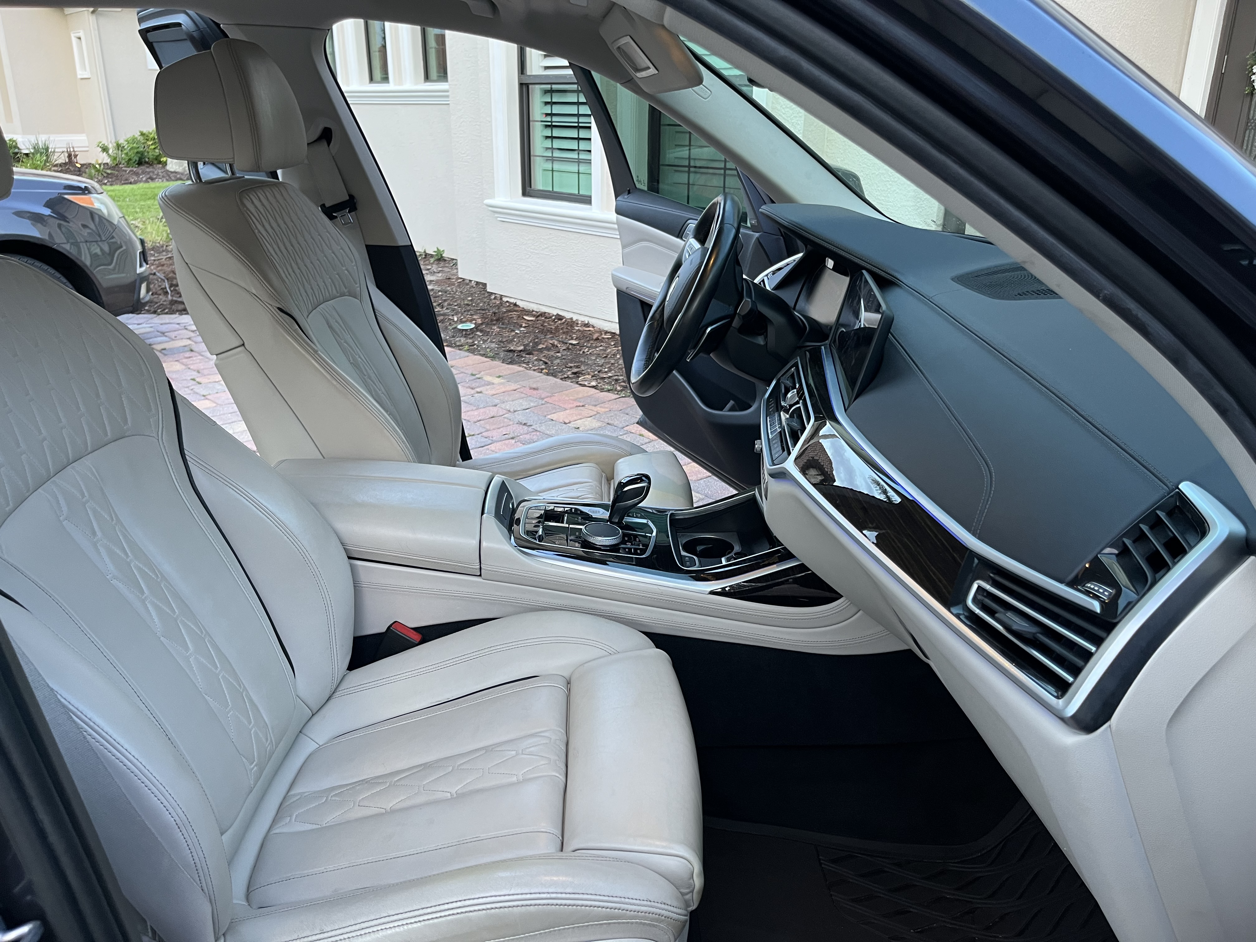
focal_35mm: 26
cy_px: 471
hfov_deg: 67.3
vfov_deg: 53.1
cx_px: 628
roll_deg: -0.4
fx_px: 943
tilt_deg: -20.9
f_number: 1.6
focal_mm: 5.1
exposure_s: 1/81
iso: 125
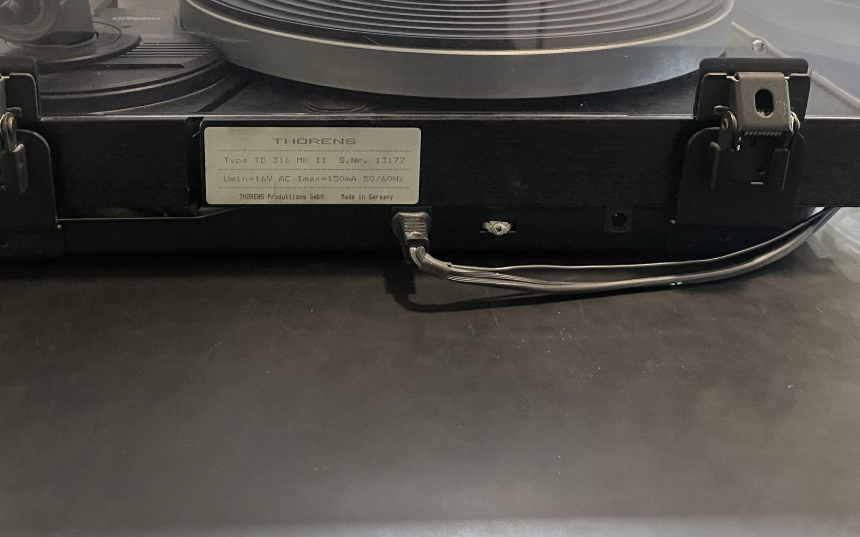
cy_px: 77
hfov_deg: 49.1
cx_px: 364
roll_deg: +0.3
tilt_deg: -17.1
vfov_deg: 30.9
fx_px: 937
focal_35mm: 40
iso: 200
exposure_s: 1/50
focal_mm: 4.2
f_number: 1.6
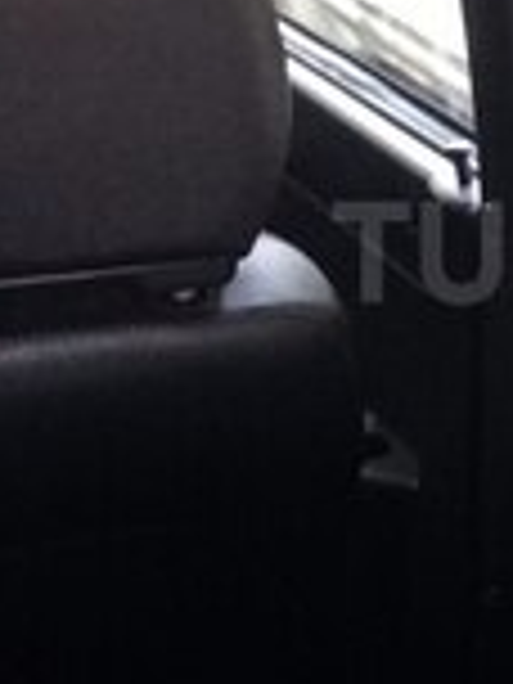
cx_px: 680
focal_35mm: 101
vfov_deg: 19.4
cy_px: 252
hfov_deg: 14.0
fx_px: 1996
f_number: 2.2
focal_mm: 3.3
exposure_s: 1/40
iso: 200
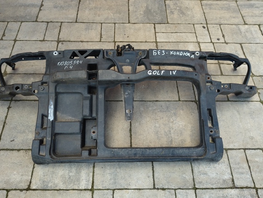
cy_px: 106
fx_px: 228
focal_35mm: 30
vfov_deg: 46.8
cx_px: 127
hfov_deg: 59.9
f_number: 1.79
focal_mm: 4.74
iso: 99
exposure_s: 1/354
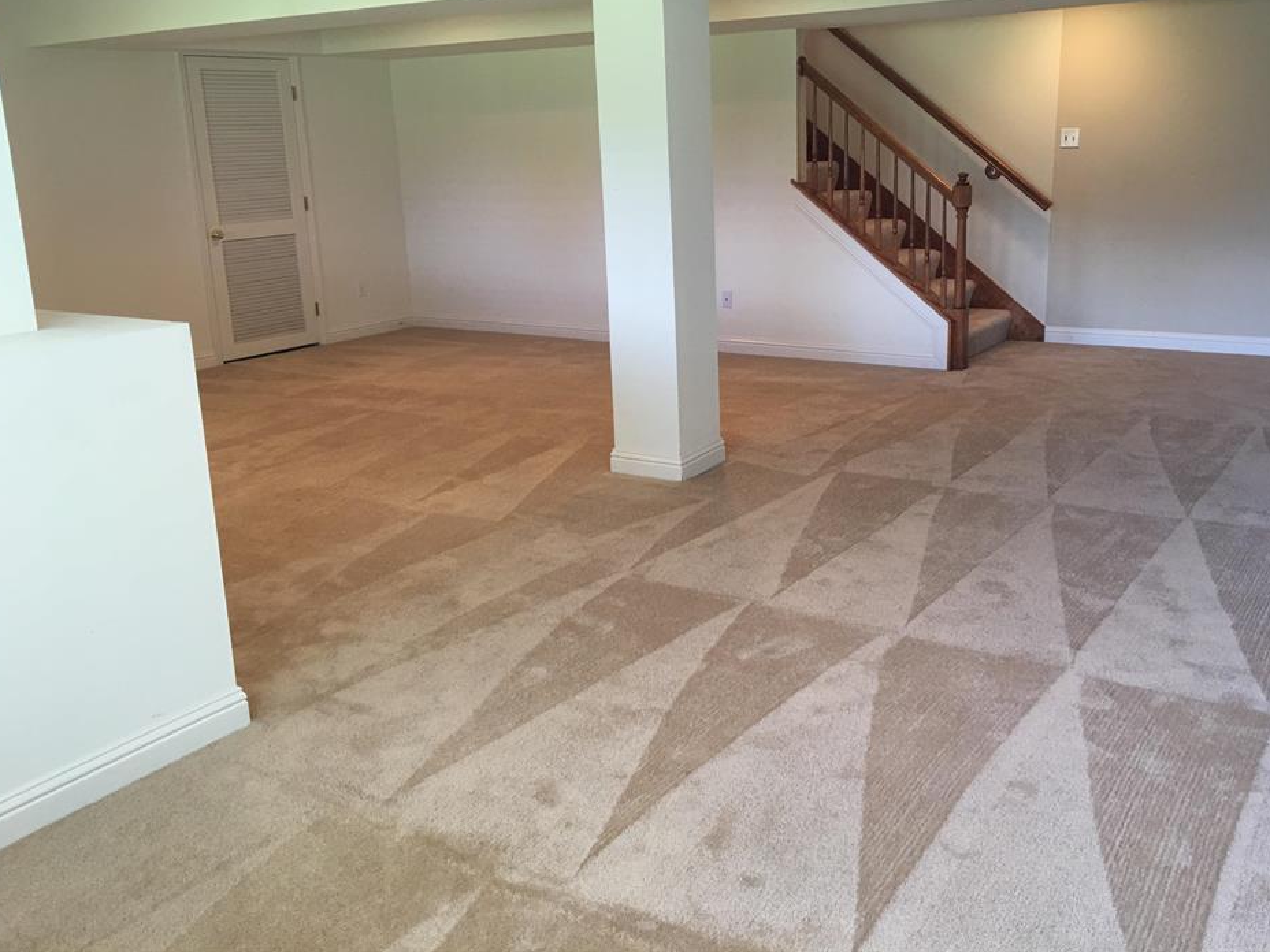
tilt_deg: -13.5
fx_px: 1174
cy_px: 429
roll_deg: +3.7
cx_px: 687
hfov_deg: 56.7
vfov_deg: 44.1
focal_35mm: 32
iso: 40
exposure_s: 1/15
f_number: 2.2
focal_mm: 4.15
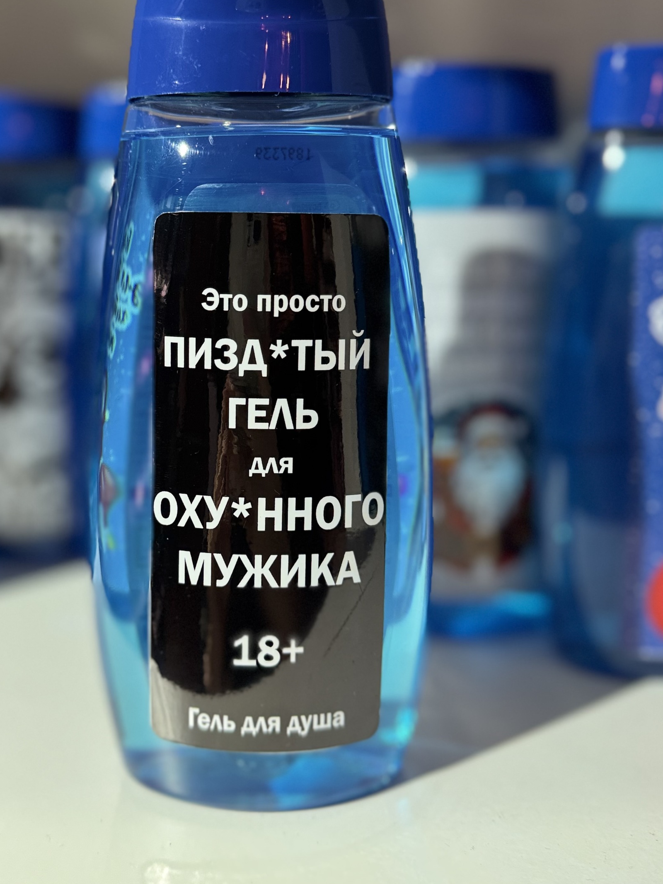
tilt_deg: -7.6
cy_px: 355
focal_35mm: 36
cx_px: 250
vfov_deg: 51.0
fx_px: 919
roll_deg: +0.5
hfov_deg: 39.4
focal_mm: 6.76
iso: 200
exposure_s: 1/100
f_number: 1.78
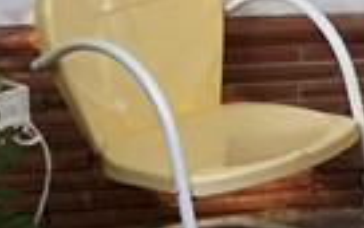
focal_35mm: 223
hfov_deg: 7.9
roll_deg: -1.8
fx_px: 2212
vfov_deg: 5.7
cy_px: -325
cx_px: 1143
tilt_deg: -5.8
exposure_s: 1/120
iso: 40
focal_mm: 3.99
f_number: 1.8
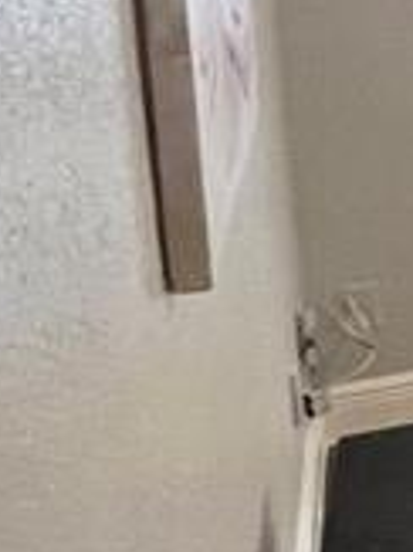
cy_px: -58
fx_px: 1529
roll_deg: +0.4
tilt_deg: -6.4
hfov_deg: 9.9
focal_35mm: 96
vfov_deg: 19.6
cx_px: 1361
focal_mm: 1.57
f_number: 1.8
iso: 200
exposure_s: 1/120
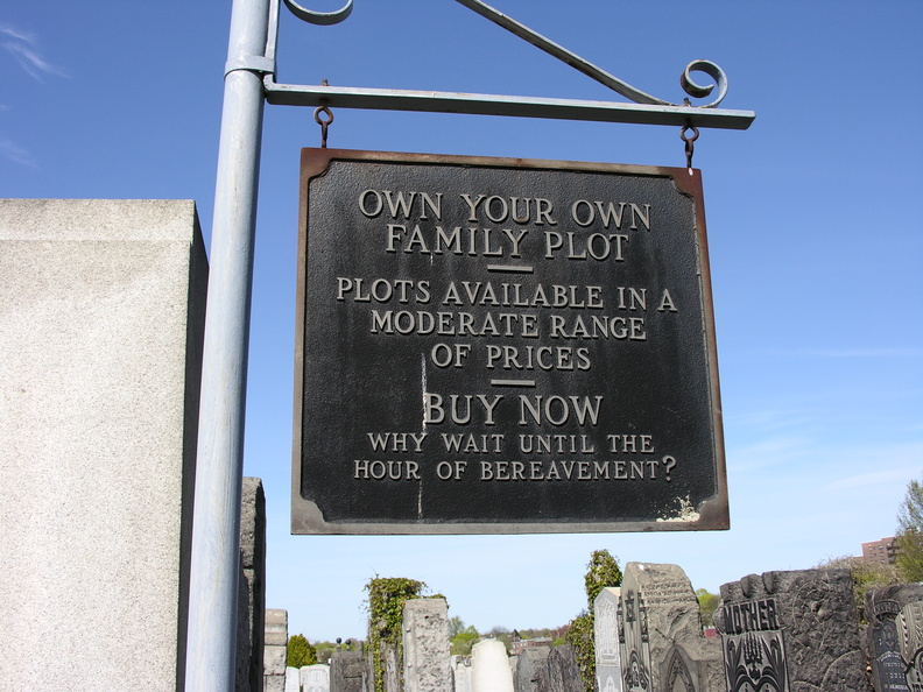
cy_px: 346
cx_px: 462
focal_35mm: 37
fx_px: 987
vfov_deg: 38.7
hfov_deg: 50.1
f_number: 5.6
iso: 50
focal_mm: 9.5
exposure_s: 1/282
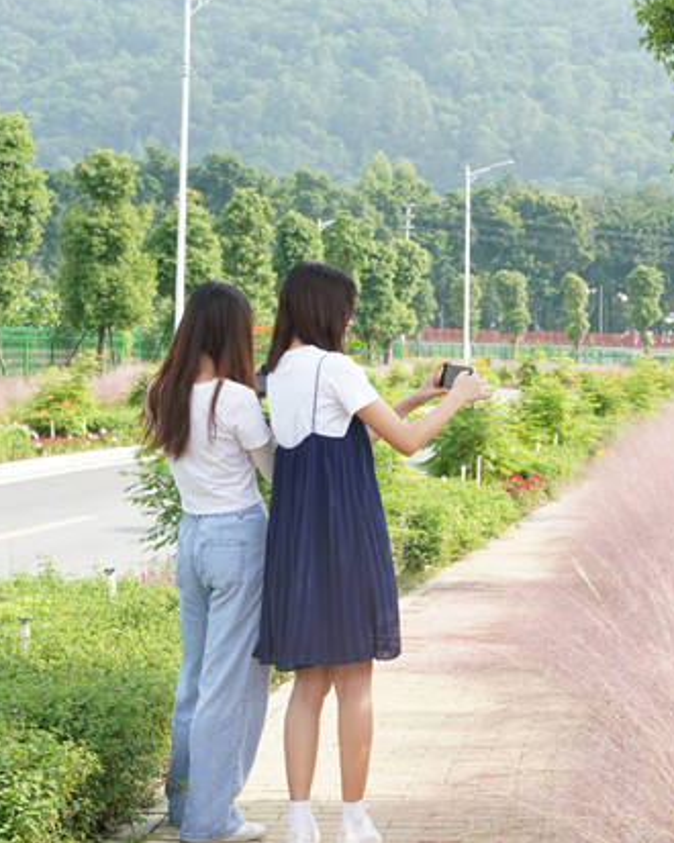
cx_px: 605
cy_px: 413
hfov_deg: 13.6
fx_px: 2793
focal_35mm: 112
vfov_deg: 17.2
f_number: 10
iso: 800
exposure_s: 1/400
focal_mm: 41
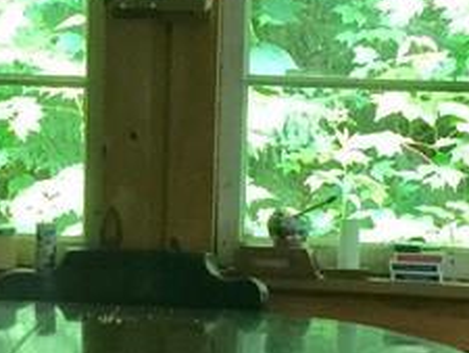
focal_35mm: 132
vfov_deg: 11.2
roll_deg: -2.7
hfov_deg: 14.9
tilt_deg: -8.3
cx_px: 123
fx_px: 1789
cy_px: 169
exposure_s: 1/15
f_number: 2.2
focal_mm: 4.15
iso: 125
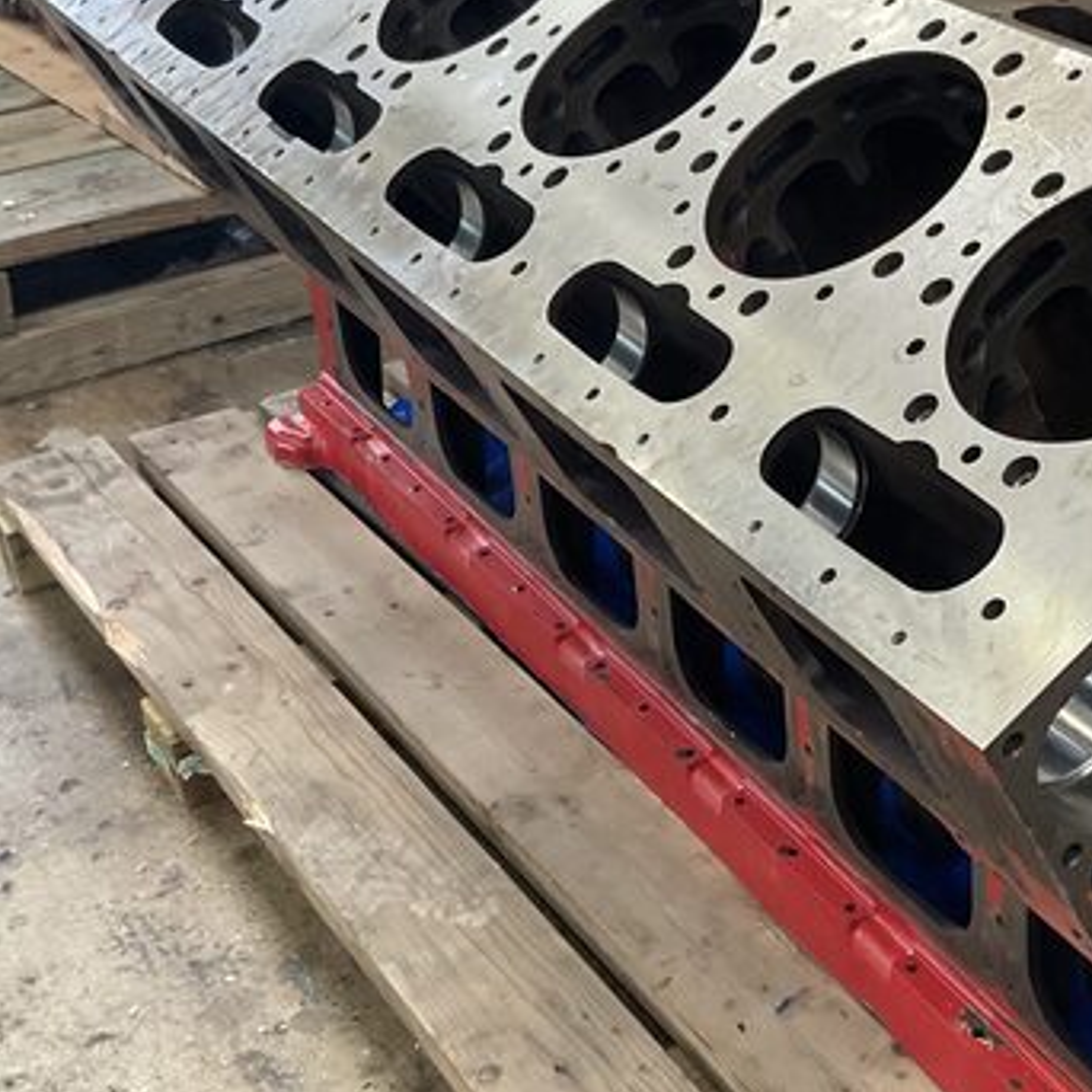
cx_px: 916
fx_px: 2141
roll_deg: +1.8
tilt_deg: -29.6
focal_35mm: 60
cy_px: 581
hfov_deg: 27.9
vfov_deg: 28.6
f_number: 1.8
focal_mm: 3
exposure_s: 1/60
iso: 160
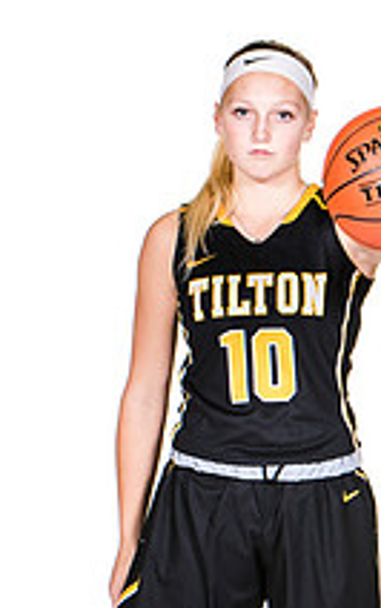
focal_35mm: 279
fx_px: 4623
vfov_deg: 7.5
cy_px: 516
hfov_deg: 4.7
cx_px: 312
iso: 200
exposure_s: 1/160
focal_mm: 86
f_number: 6.3
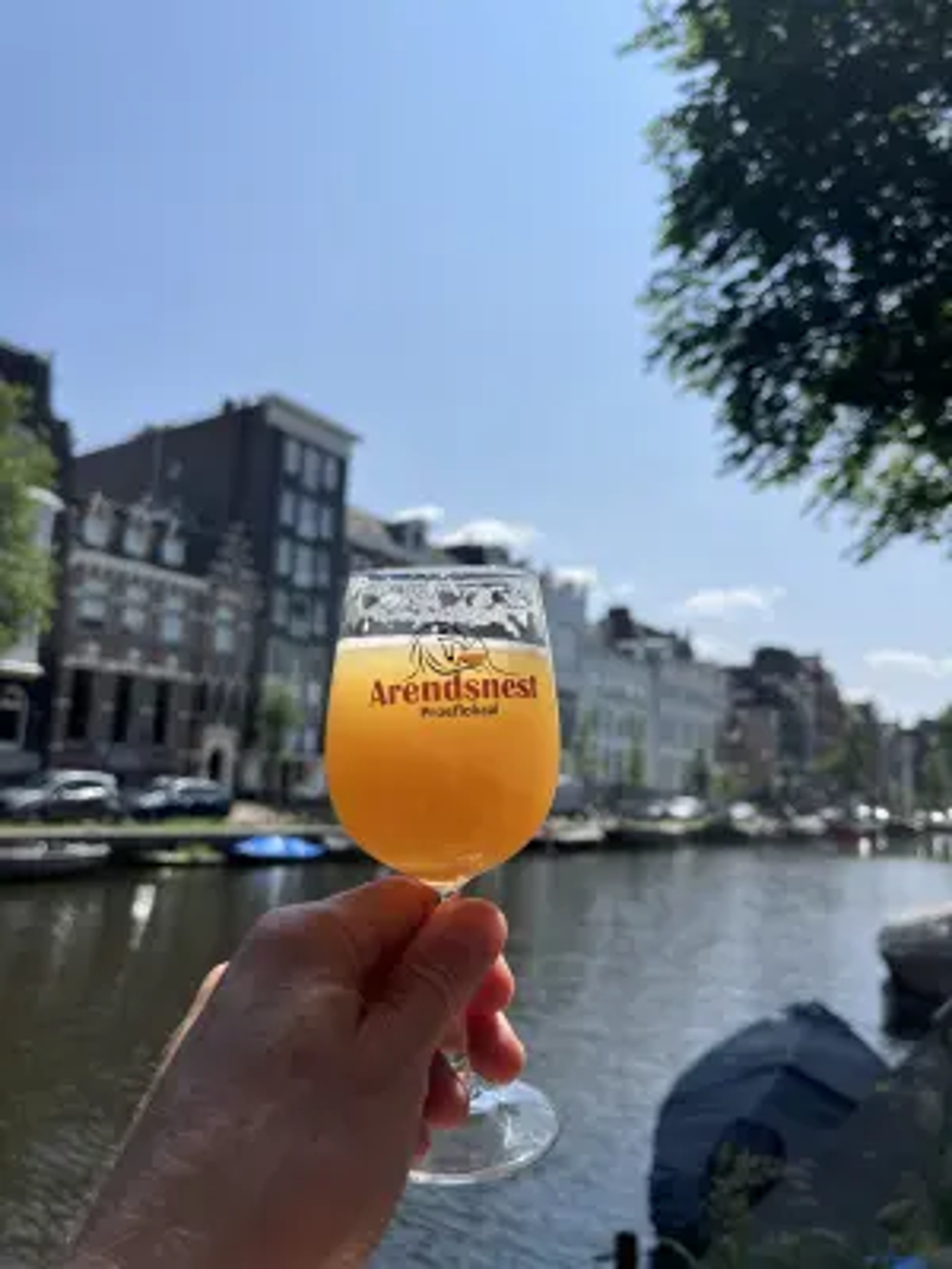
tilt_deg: +9.6
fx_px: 953
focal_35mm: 26
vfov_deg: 67.3
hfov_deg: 53.1
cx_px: 476
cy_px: 634
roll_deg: -2.3
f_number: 1.6
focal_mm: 5.1
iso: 50
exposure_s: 1/5848
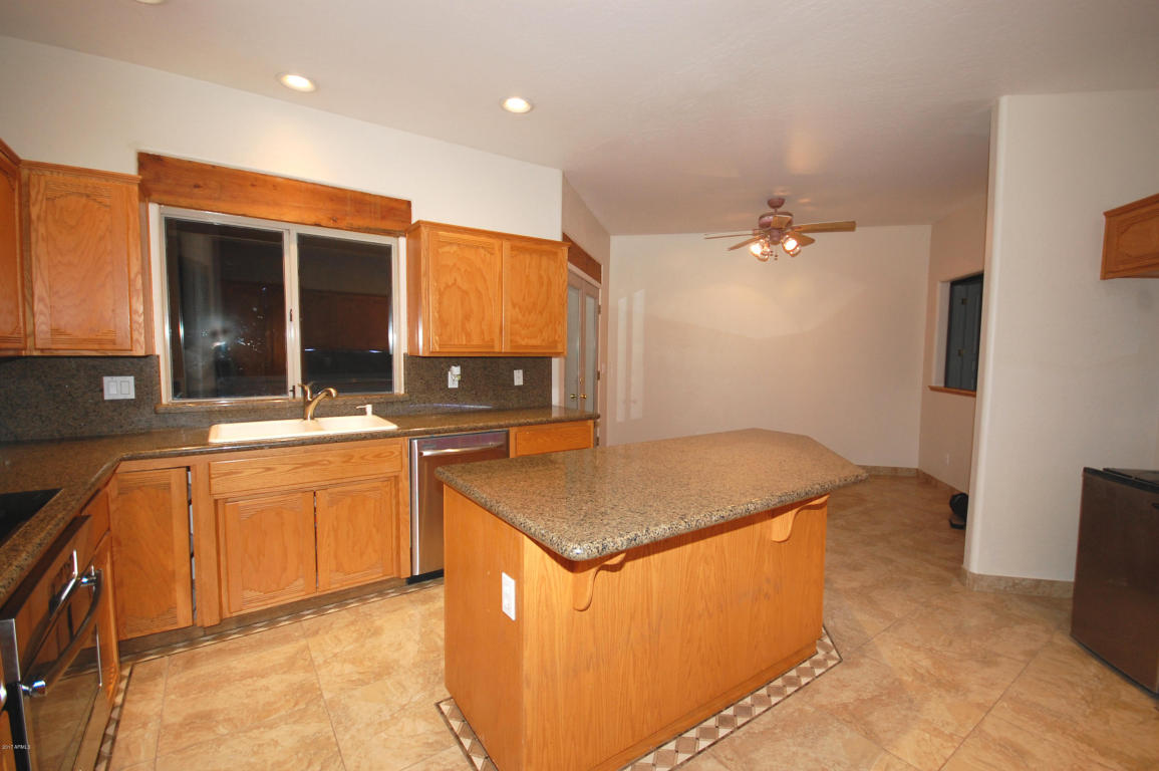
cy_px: 386
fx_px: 482
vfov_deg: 77.2
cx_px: 580
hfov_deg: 100.4
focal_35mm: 15
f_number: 4
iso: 400
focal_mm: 10
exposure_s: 1/60
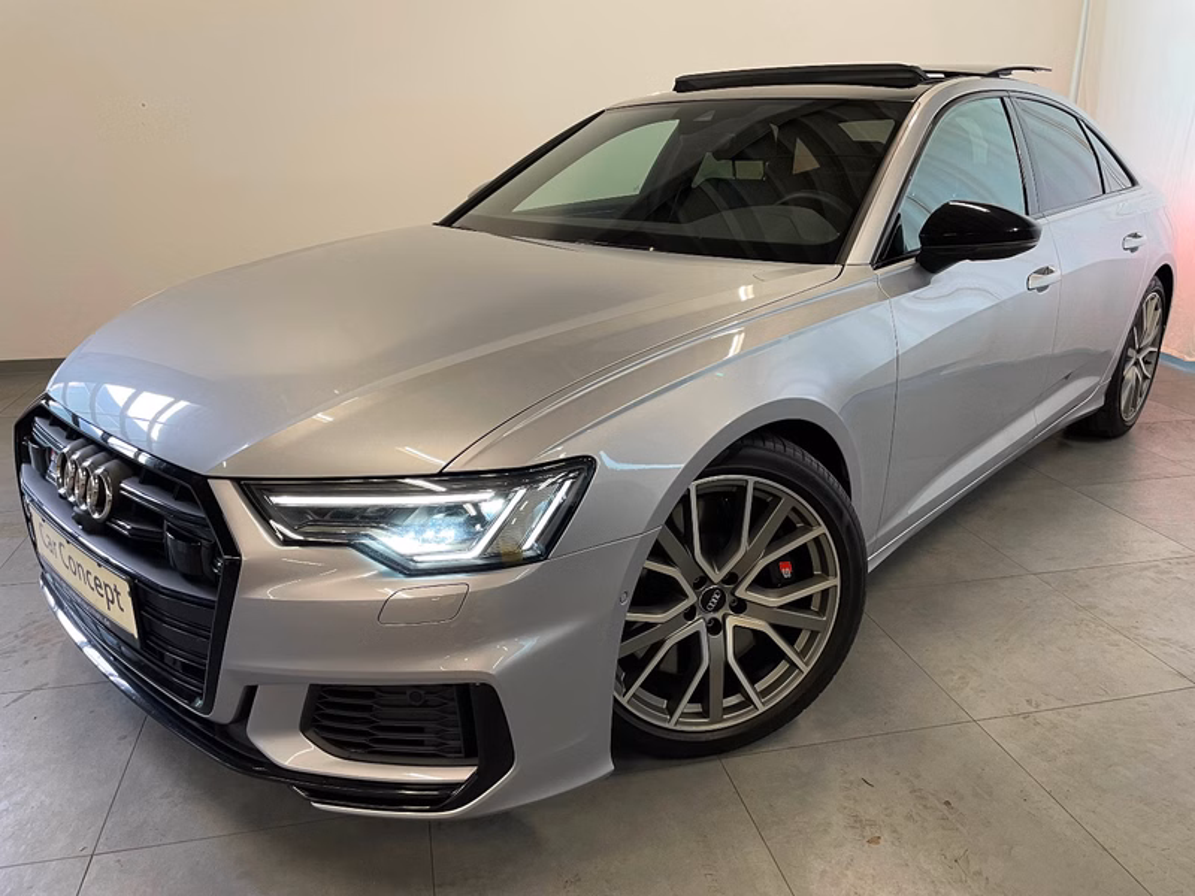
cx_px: 598
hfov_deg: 67.3
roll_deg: -0.1
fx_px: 898
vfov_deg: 53.1
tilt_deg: -19.9
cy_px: 448
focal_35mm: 26
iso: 100
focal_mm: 4.2
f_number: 1.6
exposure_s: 1/50
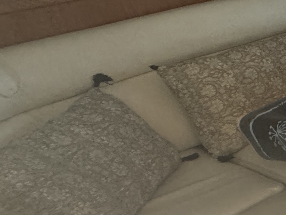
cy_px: 59
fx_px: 512
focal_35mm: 62
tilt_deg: -19.1
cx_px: 609
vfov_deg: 23.5
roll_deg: +2.6
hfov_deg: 17.7
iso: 320
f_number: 2.2
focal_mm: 2.22
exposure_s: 1/92
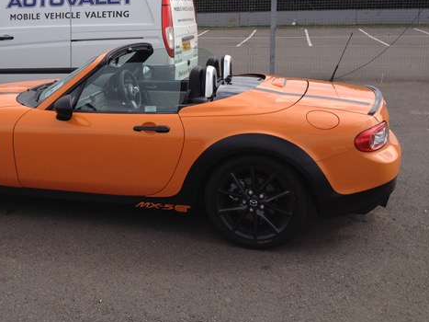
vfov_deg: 30.0
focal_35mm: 48
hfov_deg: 39.2
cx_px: 140
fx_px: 595
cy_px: 107
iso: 64
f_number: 2.4
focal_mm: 4.28
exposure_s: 1/1416
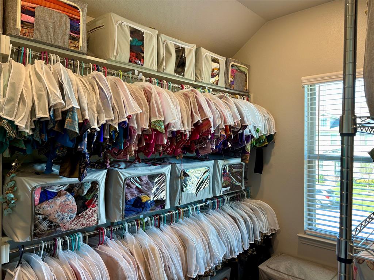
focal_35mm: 26
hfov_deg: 67.3
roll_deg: +0.9
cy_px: 140
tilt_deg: -0.3
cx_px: 187
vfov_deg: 53.1
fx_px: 281
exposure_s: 1/60
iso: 64
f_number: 1.6
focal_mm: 5.96
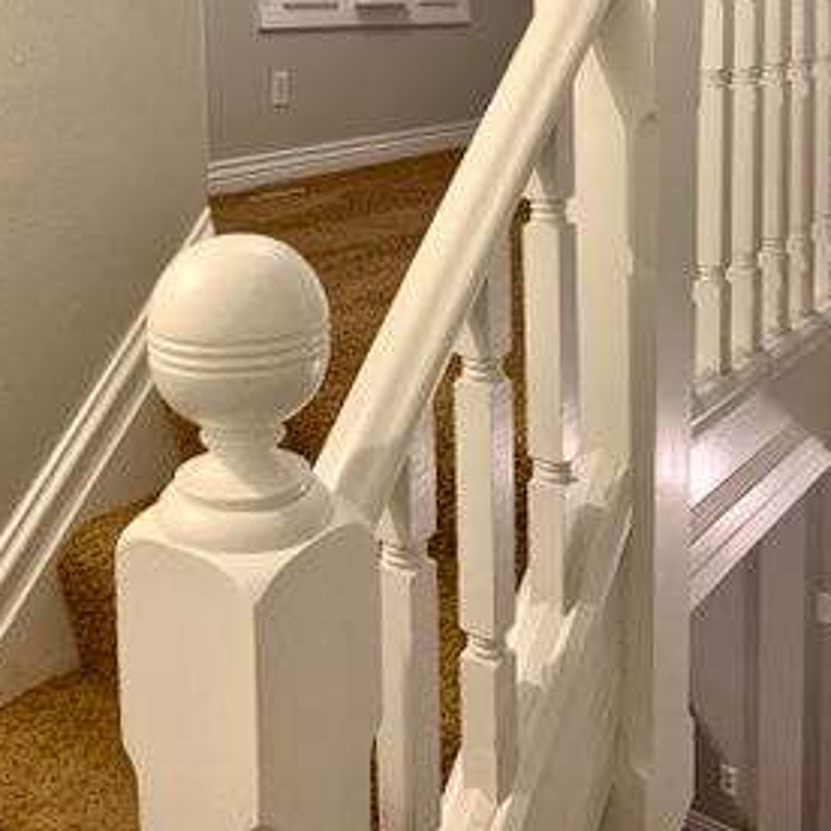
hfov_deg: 41.7
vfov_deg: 39.8
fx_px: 1086
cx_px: 334
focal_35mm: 40
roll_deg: +1.5
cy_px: 138
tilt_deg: -4.9
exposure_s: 1/60
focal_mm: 4.25
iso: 250
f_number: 1.8
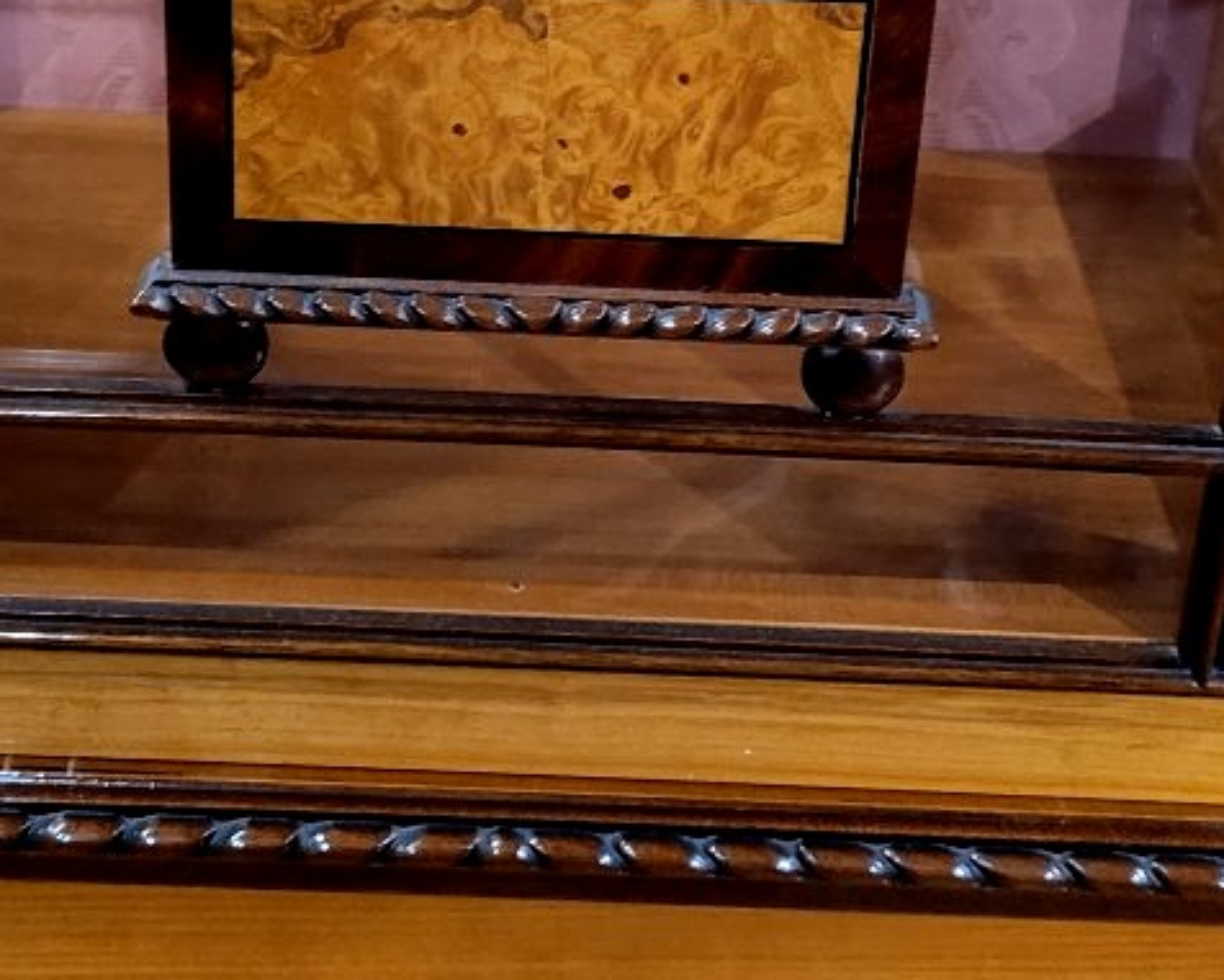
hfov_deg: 29.6
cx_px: 612
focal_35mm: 64
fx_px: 2319
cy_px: -3
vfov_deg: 22.9
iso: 1000
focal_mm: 5.4
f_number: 1.8
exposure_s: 1/25
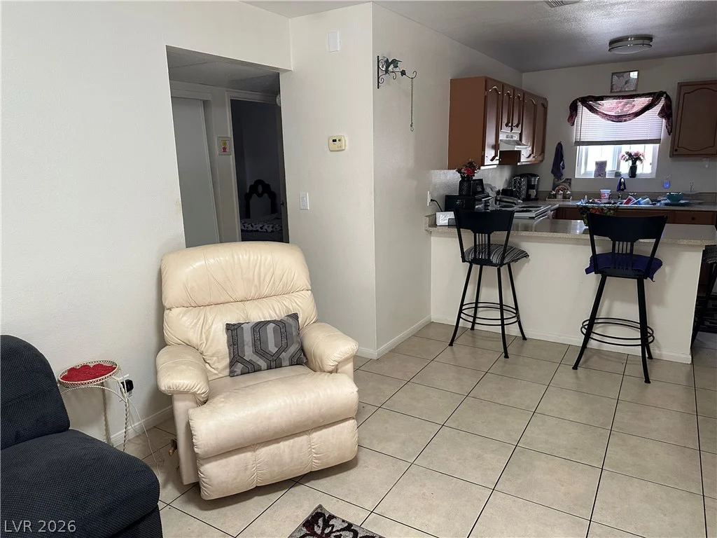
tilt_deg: -12.1
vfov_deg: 56.8
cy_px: 269
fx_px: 497
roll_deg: +1.3
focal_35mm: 24
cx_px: 358
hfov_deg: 71.6
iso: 250
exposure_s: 1/60
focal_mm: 6.86
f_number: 1.78
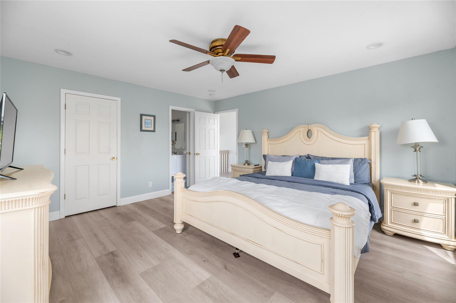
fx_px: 177
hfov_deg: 104.3
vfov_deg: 81.1
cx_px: 228
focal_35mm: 14
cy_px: 152
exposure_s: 1/25
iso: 320
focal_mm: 14
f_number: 7.1
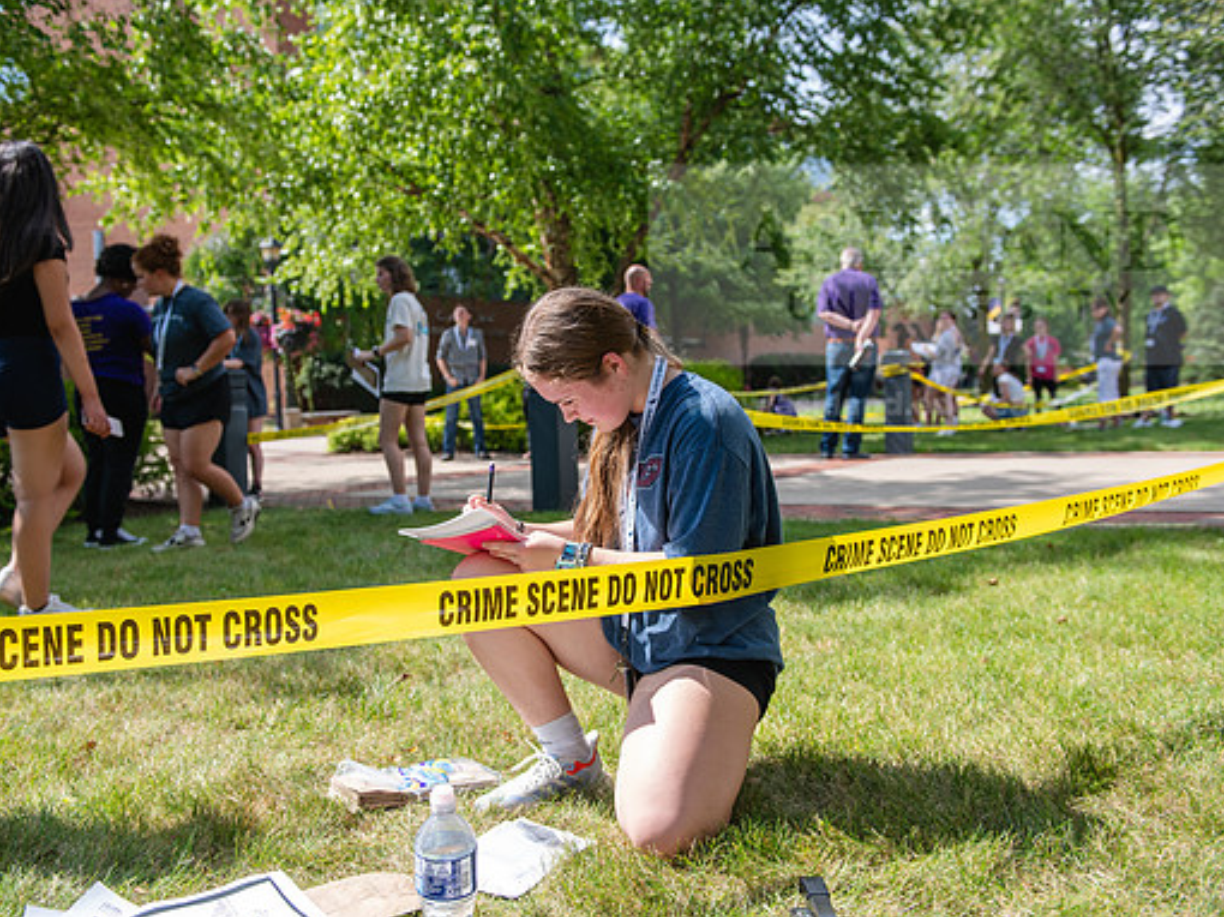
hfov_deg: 52.6
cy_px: 455
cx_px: 576
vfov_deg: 40.7
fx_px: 1237
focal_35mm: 35
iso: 125
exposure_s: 1/640
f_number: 3.5
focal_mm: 32
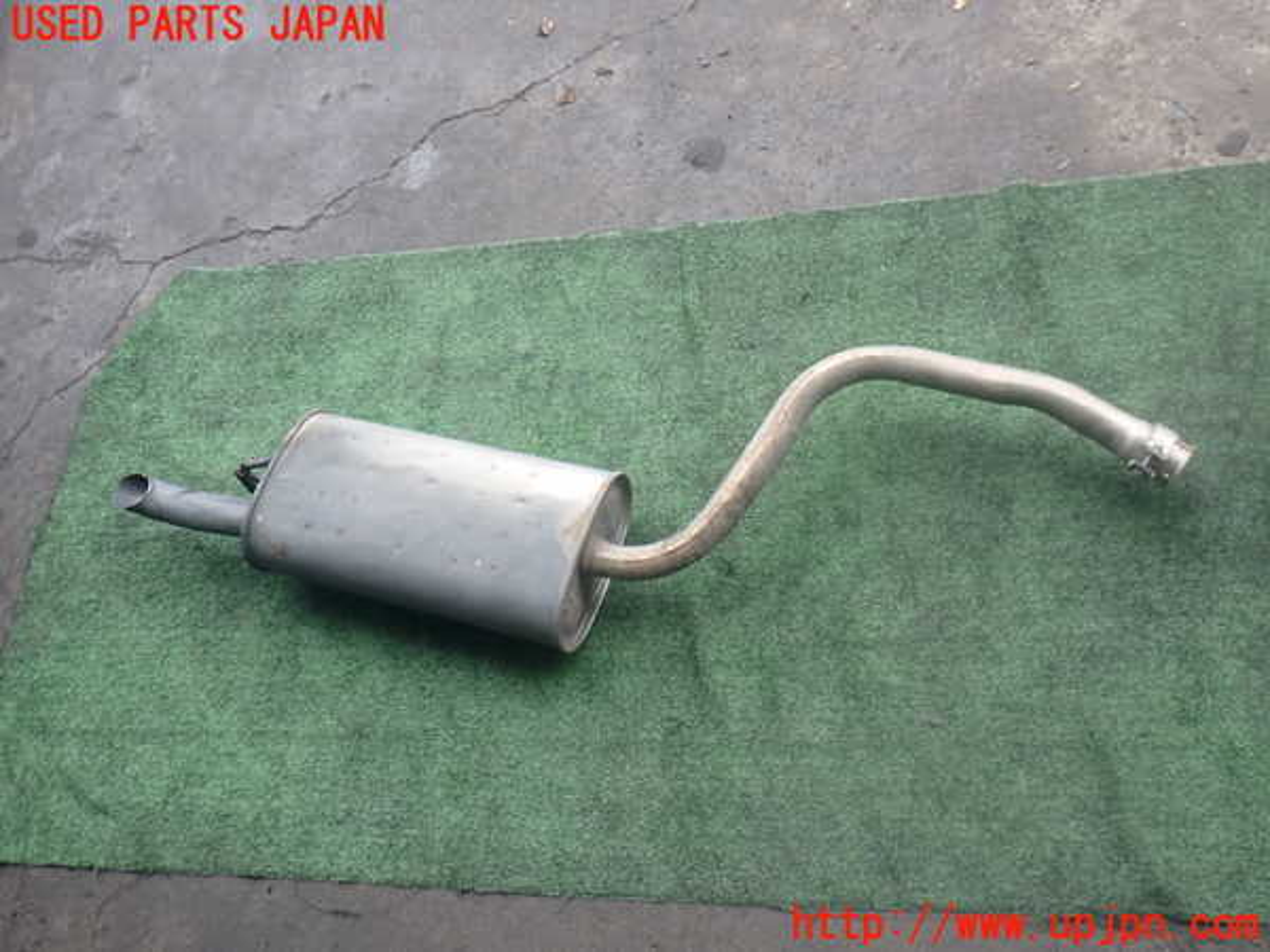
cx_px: 635
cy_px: 476
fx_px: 1101
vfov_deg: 46.8
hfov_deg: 60.0
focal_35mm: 30
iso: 100
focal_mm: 5.4
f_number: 2.3
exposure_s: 1/125
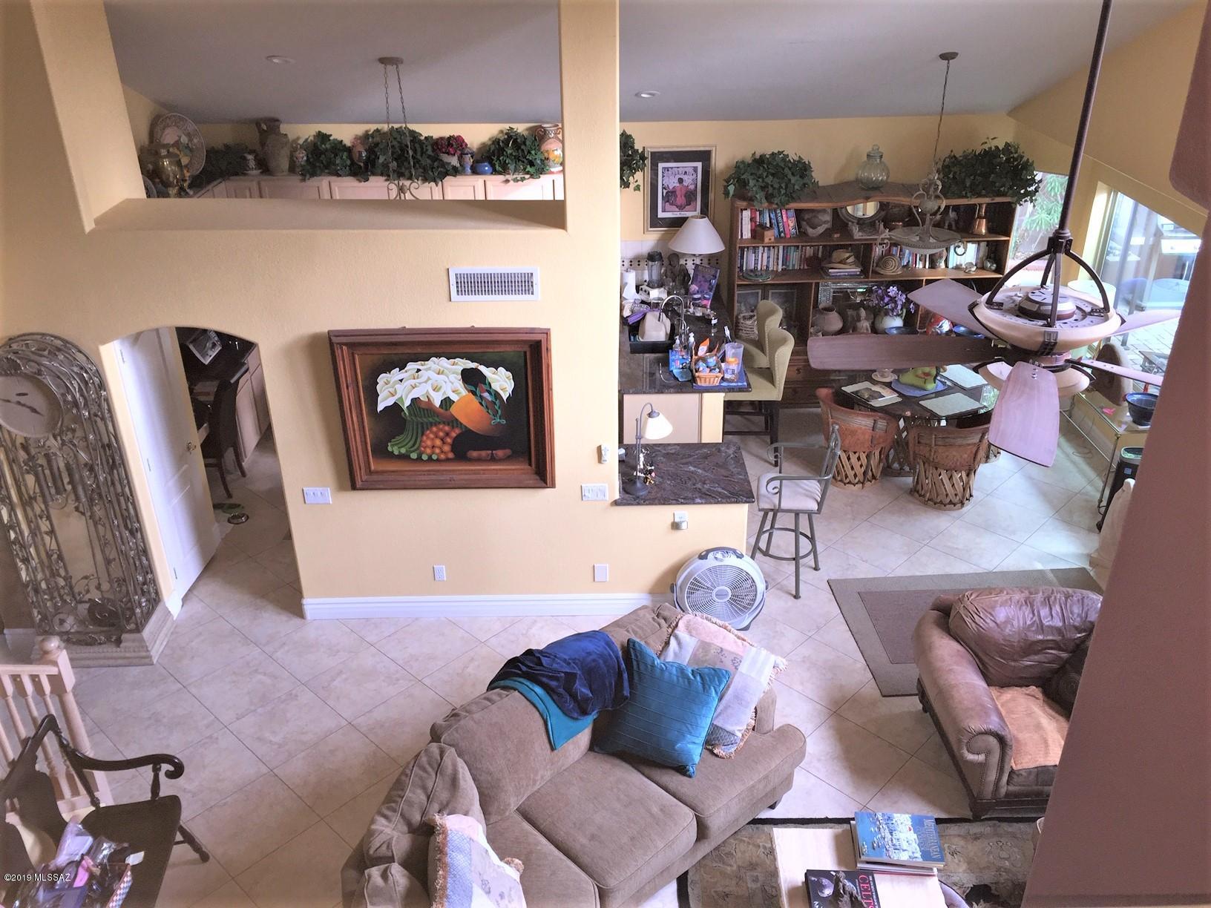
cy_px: 454
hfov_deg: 61.7
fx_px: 1015
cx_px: 606
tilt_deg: -28.4
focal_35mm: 29
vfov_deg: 48.2
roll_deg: +0.1
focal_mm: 4.15
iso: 40
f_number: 2.2
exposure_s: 1/30
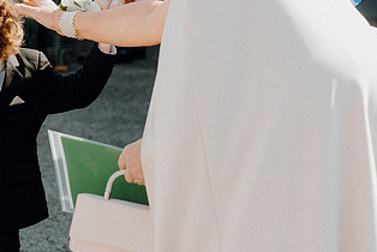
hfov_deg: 10.6
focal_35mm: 194
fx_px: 2033
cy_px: 71
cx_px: 68
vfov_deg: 7.1
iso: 125
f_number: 3.5
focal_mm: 70
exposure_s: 1/400
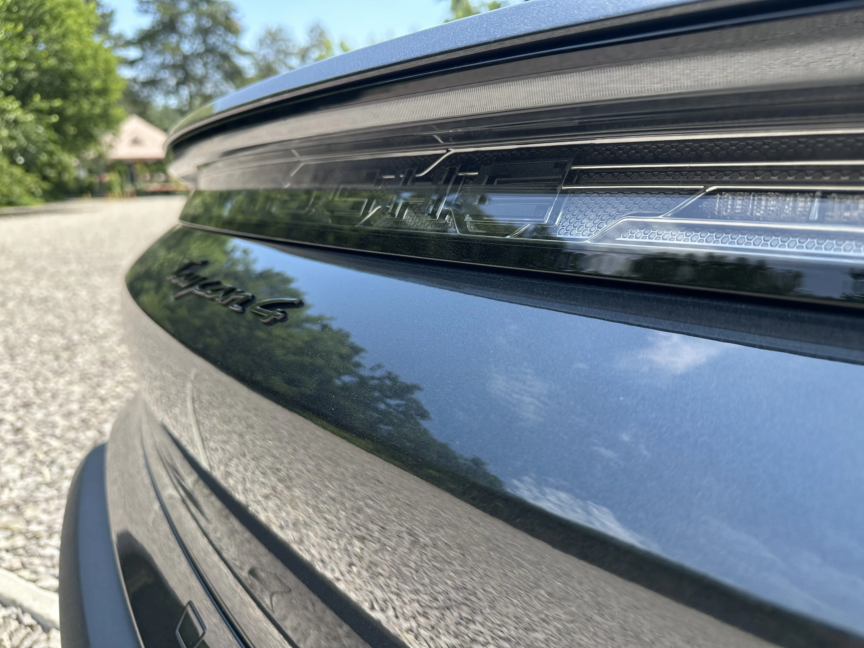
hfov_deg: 71.6
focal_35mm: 24
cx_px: 432
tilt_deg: -13.1
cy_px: 324
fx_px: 599
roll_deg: +1.4
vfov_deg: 56.8
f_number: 1.78
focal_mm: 6.86
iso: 80
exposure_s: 1/829
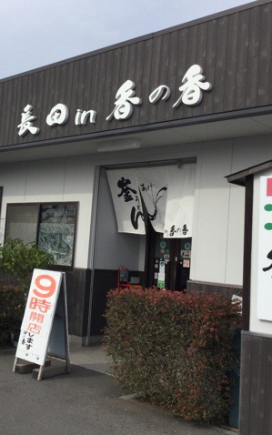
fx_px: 522
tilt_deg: +3.7
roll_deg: -5.9
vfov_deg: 45.3
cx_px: 45
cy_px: 218
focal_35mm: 44
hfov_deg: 28.5
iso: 25
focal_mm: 3.3
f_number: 2.4
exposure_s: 1/1335
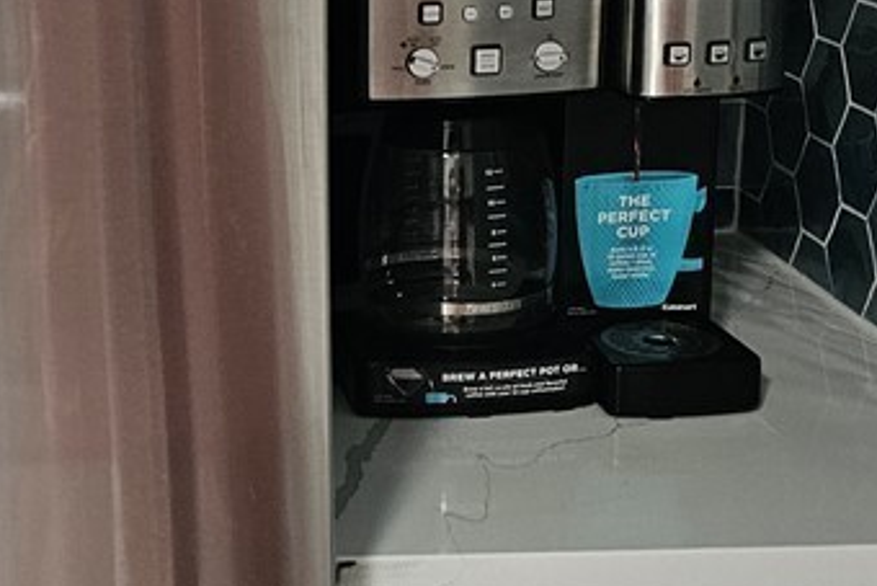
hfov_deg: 26.4
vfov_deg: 18.9
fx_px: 1755
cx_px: -21
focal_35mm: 72
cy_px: 188
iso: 800
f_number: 1.7
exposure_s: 1/120
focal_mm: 6.3
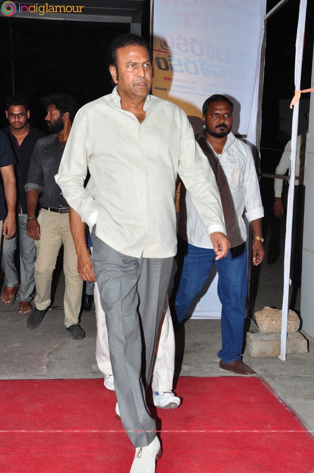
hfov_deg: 25.7
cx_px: 157
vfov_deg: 37.9
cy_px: 236
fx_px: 689
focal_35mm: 52
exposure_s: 1/125
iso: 500
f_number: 8
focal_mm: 35
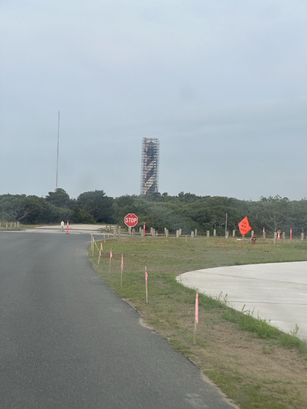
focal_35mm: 77
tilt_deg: +2.0
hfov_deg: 19.1
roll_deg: -2.2
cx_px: 154
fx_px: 911
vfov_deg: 25.3
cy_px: 204
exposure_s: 1/137
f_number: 2.8
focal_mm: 9
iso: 32
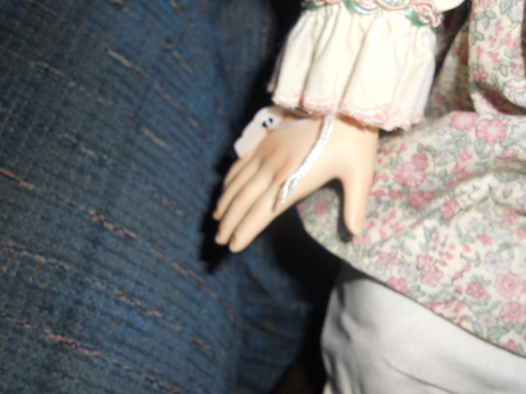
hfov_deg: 56.8
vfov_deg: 44.2
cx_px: 263
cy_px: 197
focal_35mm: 32
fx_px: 486
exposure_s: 1/25
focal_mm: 5.8
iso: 80
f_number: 8.8
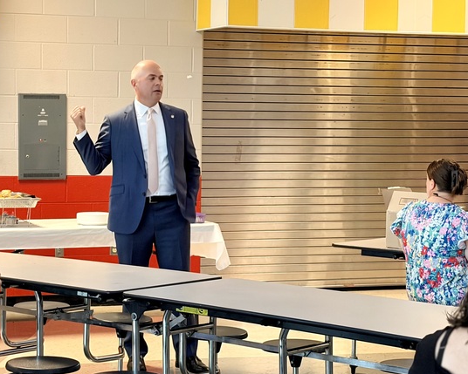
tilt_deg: -2.9
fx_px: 1344
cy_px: 195
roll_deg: -0.2
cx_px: 160
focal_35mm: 97
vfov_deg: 15.9
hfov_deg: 19.7
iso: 125
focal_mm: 5.96
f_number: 1.6
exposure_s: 1/40
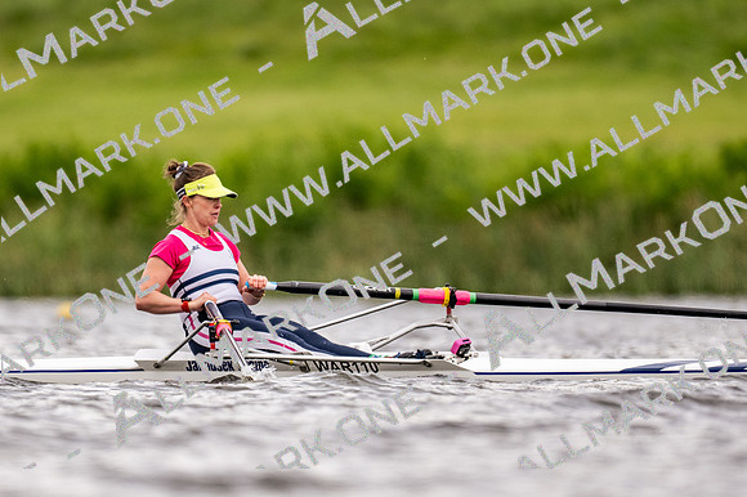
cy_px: 248
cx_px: 374
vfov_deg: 1.5
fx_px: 18664
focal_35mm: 900
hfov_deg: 2.3
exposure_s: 1/2500
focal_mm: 600
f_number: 4
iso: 560
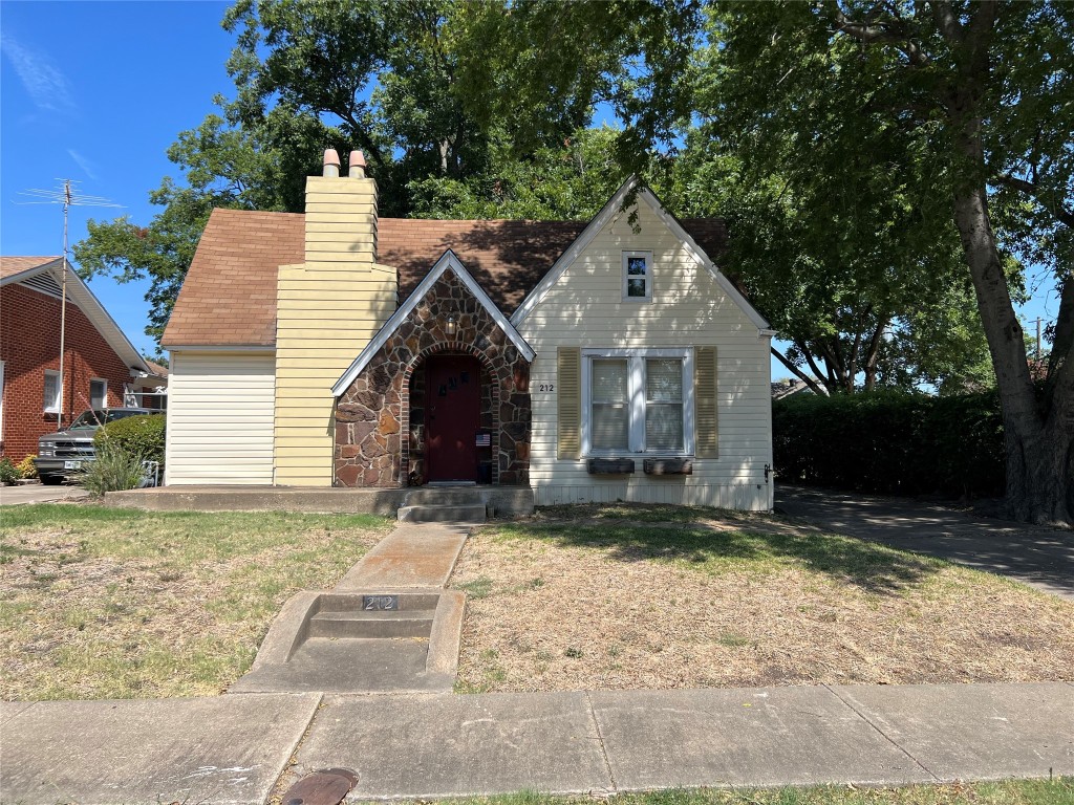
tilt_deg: +3.7
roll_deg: -1.1
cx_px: 537
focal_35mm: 26
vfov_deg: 53.1
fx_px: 807
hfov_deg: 67.3
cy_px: 402
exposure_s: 1/3460
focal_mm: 5.7
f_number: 1.5
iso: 50
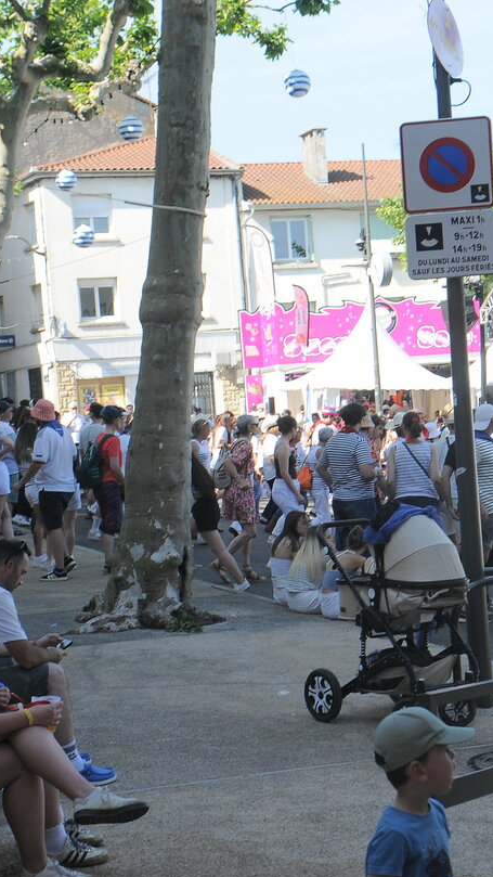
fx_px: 1766
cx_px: 294
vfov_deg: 27.9
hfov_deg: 15.9
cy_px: 440
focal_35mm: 76
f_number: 7.1
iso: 200
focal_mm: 32
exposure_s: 1/200
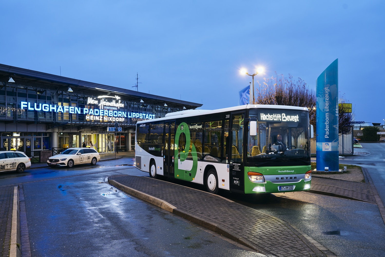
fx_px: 385
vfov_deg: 36.9
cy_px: 128
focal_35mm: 36
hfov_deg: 53.1
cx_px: 192
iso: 100
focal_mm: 36
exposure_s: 1/1.25
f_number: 6.3
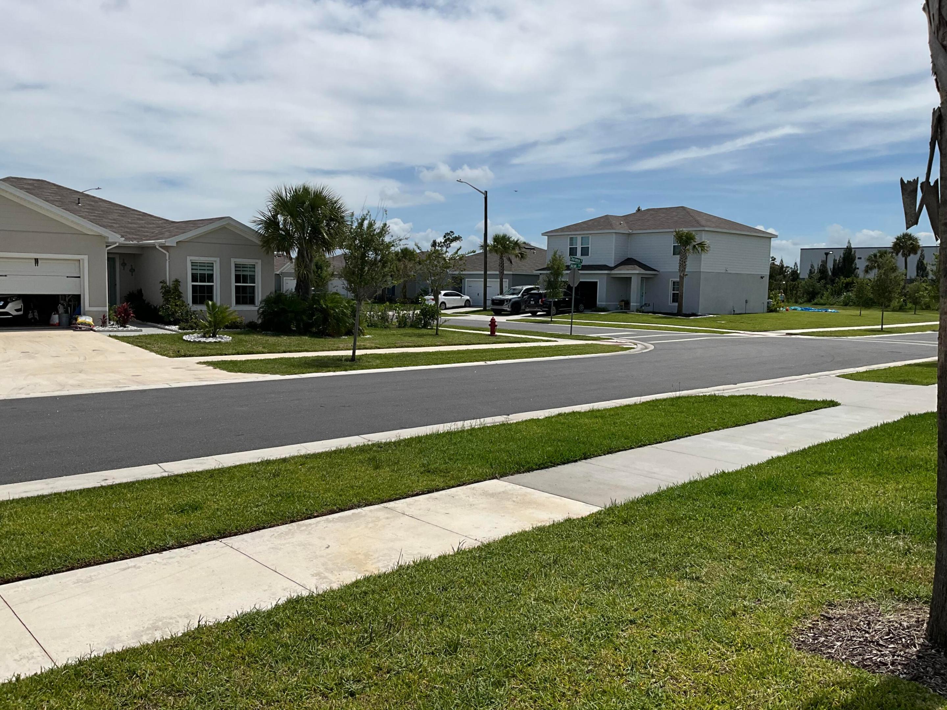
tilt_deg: -6.4
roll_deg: -0.7
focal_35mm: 29
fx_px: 793
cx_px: 474
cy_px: 355
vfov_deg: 48.2
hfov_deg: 61.7
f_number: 1.8
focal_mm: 3
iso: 25
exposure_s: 1/4065
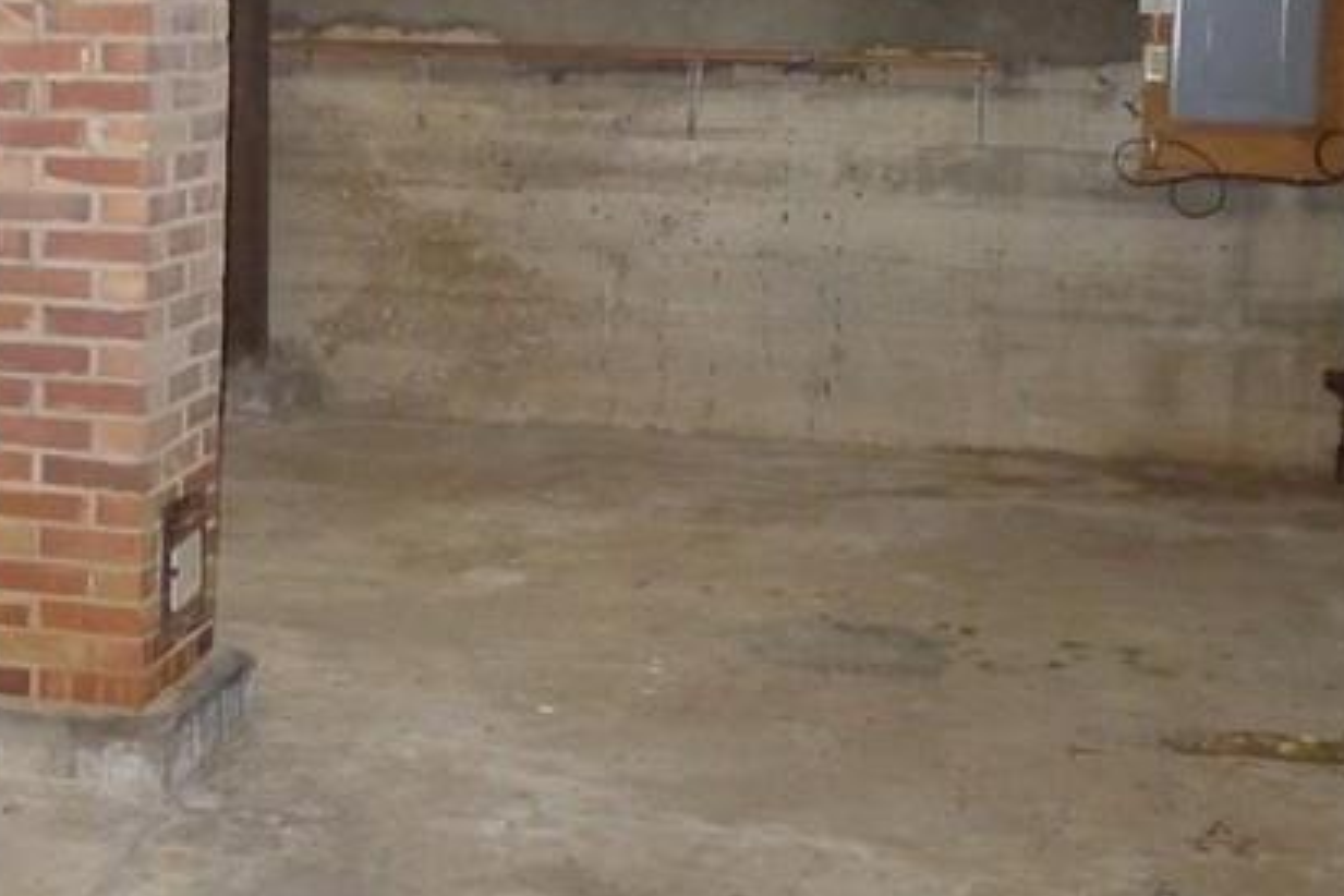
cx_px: 146
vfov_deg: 21.4
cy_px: 245
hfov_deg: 30.5
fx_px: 2352
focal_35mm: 63
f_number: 2
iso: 640
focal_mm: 5.1
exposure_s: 1/60
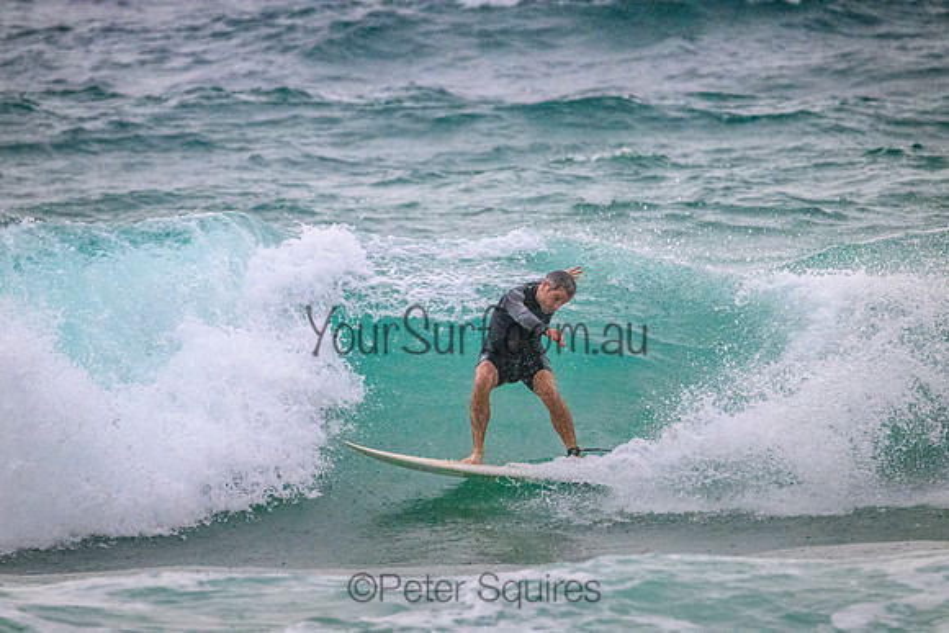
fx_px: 15820
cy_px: 316
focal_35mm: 600
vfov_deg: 2.3
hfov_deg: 3.4
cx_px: 474
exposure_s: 1/2000
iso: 8000
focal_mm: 600
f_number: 11
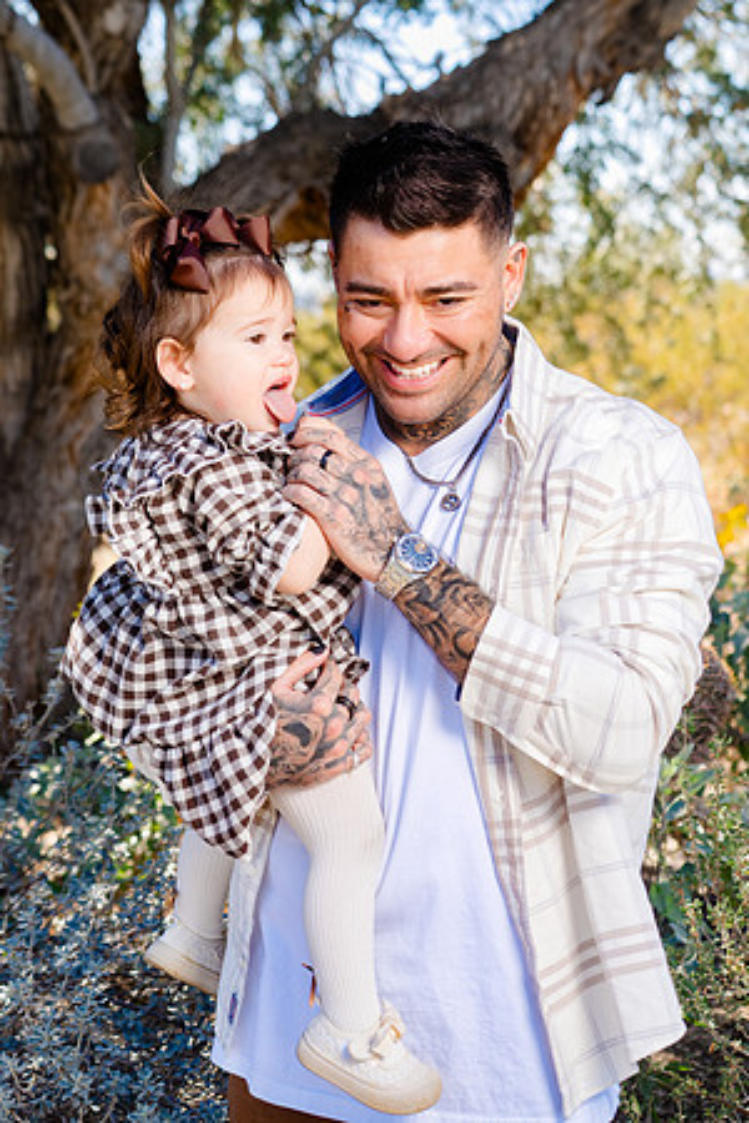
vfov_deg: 28.8
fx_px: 2184
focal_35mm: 70
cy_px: 562
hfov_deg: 19.5
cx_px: 374
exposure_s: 1/250
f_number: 5.6
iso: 200
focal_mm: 70
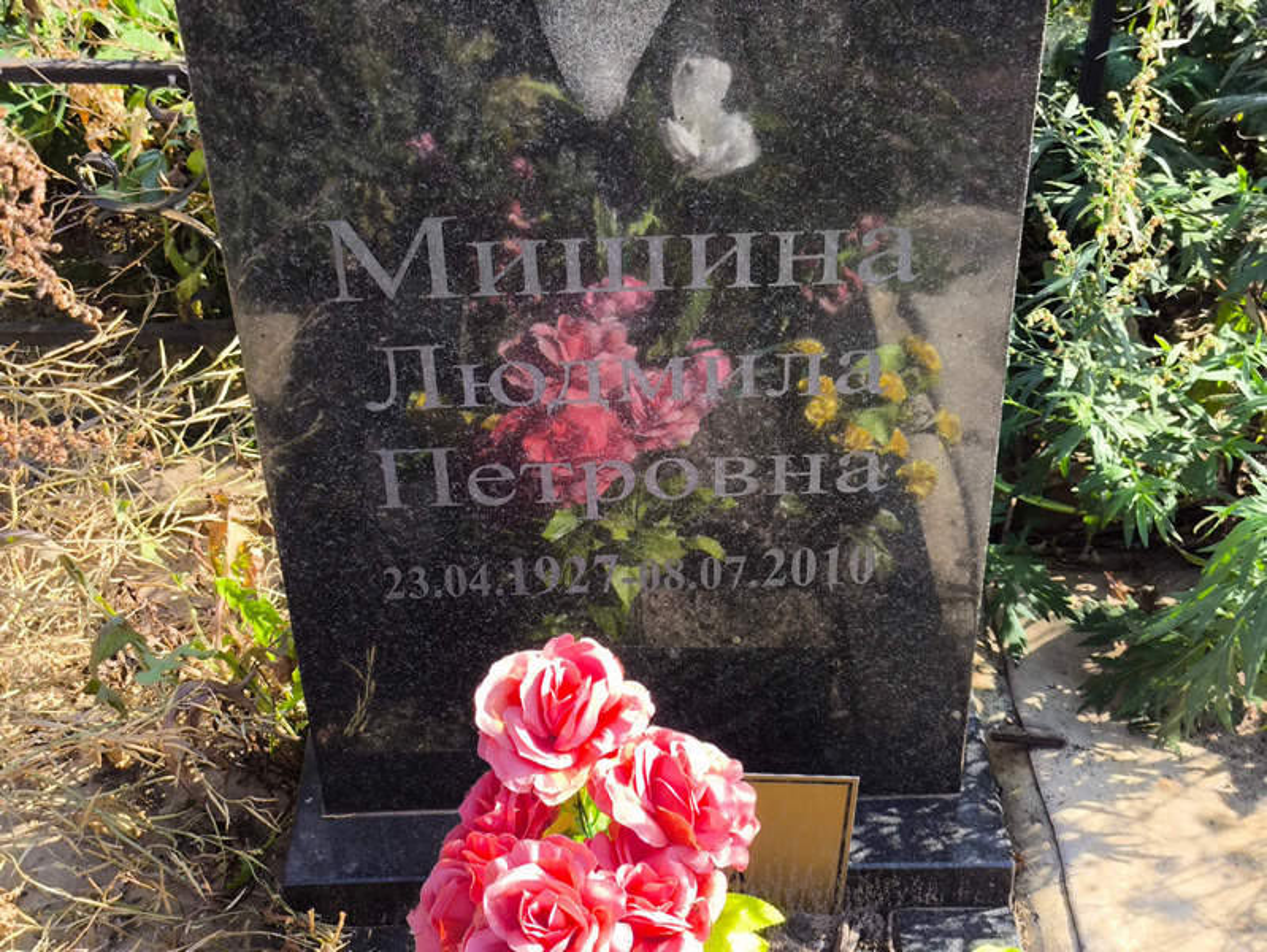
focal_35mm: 50
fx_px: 1831
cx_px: 634
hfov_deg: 38.2
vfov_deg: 29.1
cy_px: 476
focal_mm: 4.71
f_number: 1.7
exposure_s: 1/373
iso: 50
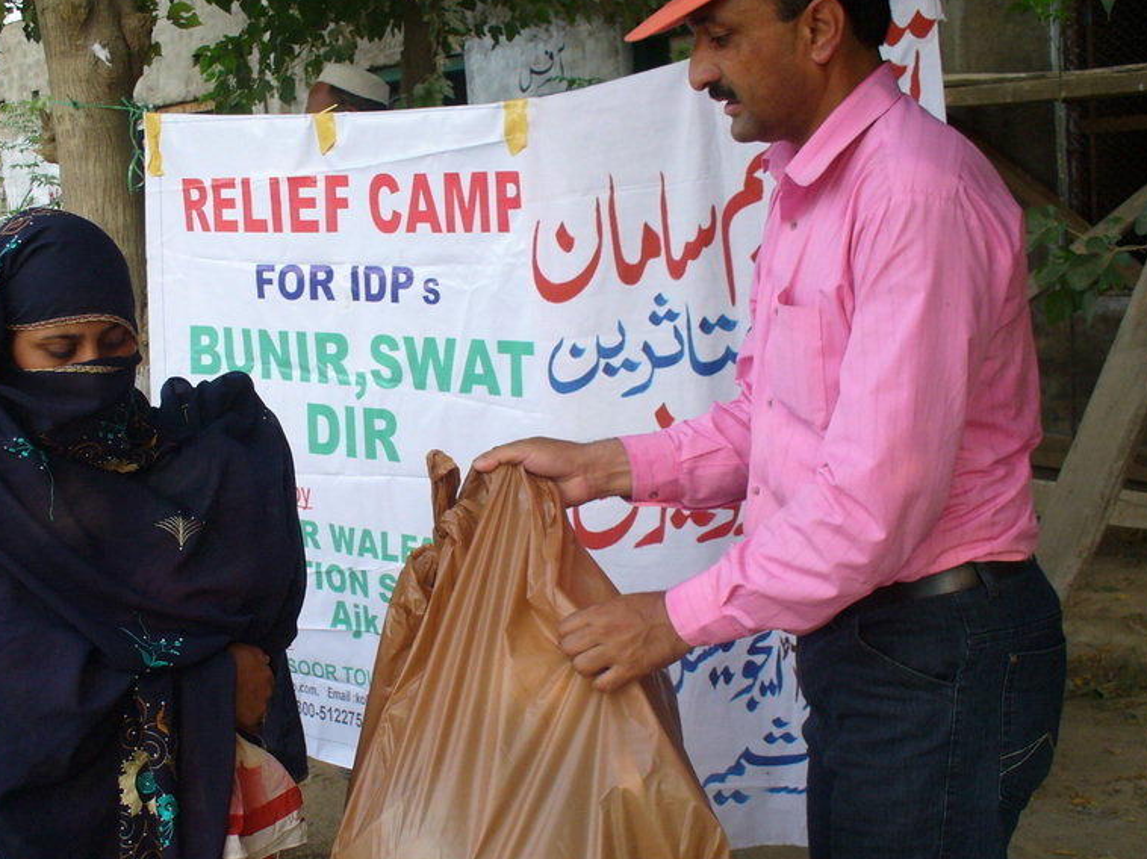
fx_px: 1656
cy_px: 498
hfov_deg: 37.9
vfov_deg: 29.0
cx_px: 418
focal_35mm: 50
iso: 100
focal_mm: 6.1
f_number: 2.8
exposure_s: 1/80
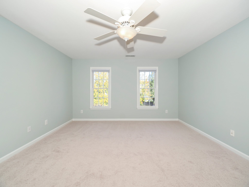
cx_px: 124
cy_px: 94
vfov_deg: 85.7
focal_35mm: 14
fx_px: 101
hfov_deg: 102.1
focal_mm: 7
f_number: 5
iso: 100
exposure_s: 1/80
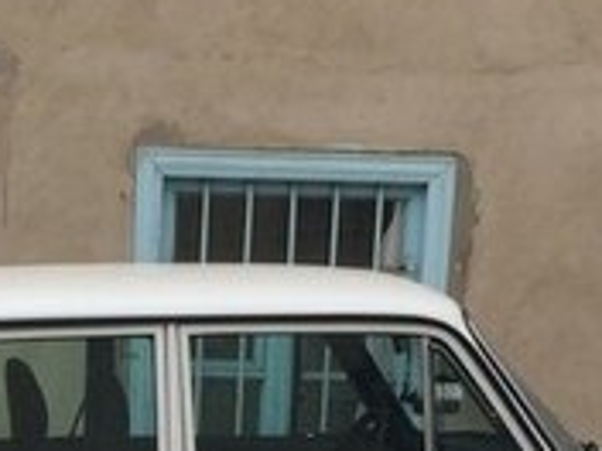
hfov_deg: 17.8
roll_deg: -1.3
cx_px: 96
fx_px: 1896
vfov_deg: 12.6
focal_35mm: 109
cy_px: 747
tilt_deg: -16.0
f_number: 2.2
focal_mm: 4.15
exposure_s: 1/100
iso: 32
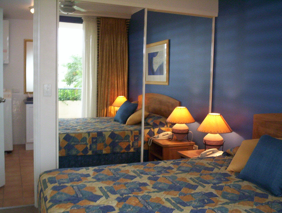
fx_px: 310
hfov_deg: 48.9
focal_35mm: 38
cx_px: 141
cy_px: 106
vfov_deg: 37.9
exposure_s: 1/32.9
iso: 200
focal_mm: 4.99
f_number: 4.5
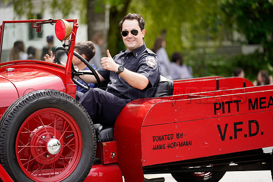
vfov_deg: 10.7
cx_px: 136
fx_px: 971
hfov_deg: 16.0
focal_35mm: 128
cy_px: 91
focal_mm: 128
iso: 250
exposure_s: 1/400
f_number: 2.8
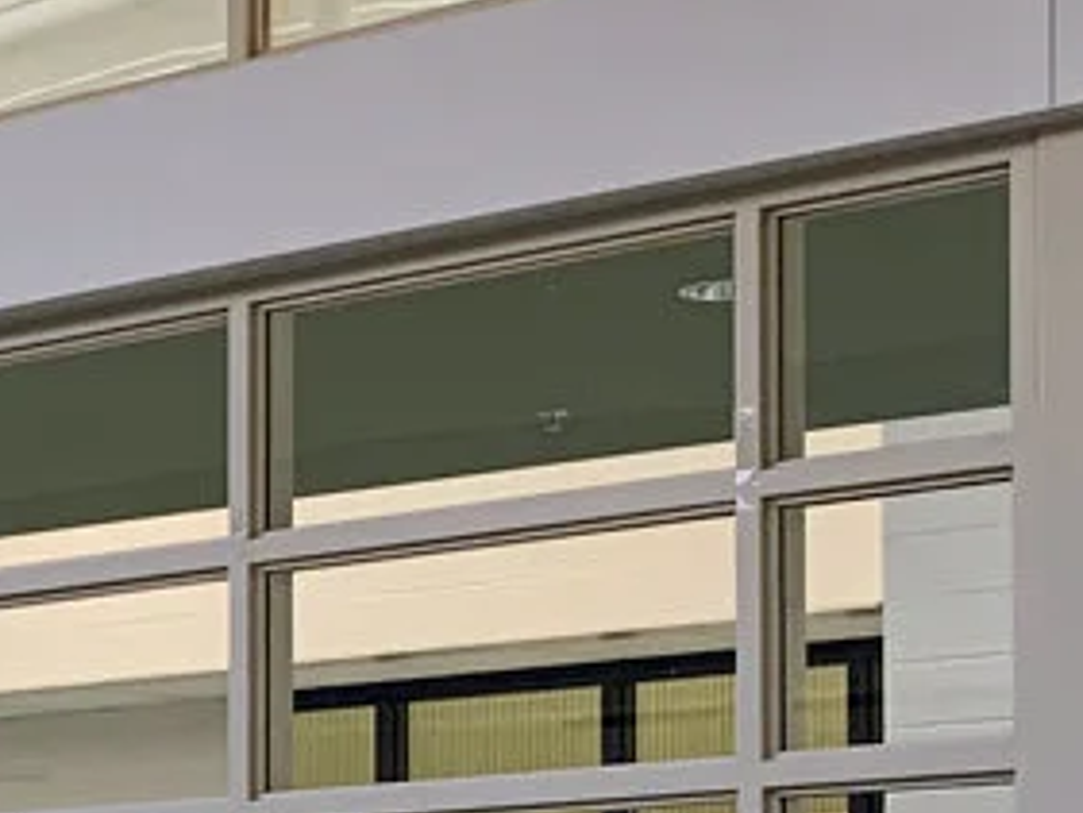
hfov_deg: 11.6
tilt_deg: +1.0
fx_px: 4632
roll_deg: +0.0
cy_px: 1090
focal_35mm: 148
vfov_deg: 9.8
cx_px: -1253
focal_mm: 4.25
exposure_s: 1/60
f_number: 1.8
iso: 100
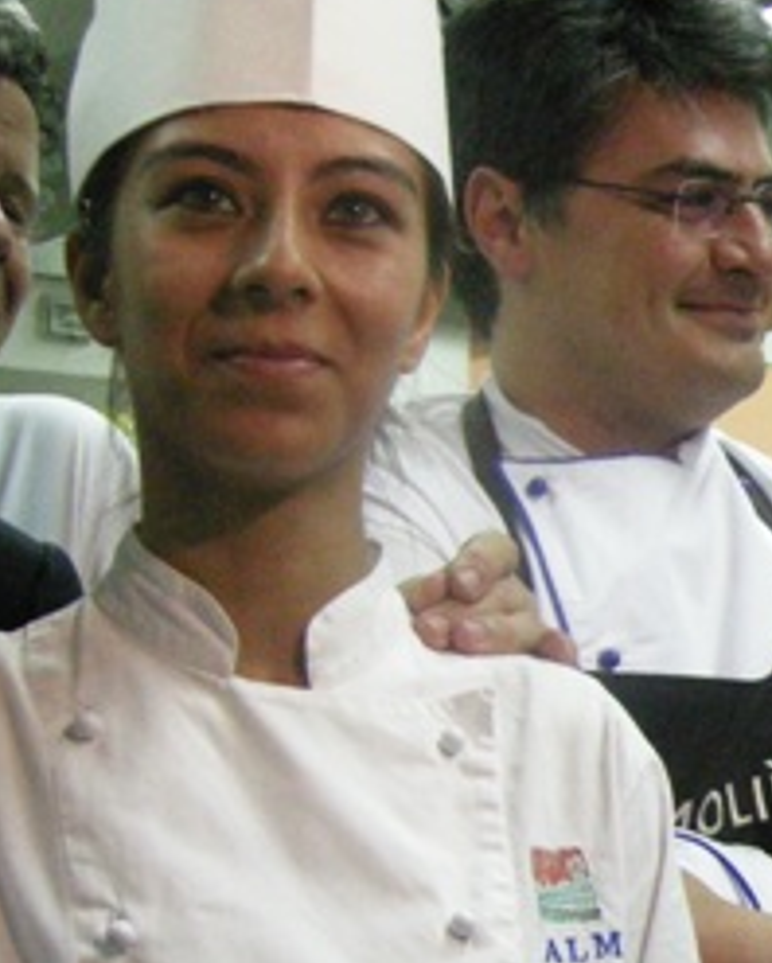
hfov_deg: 15.6
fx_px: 2596
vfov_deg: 20.8
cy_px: 752
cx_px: 1139
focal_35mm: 91
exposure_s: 1/125
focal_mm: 7.5
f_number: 2.7
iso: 766
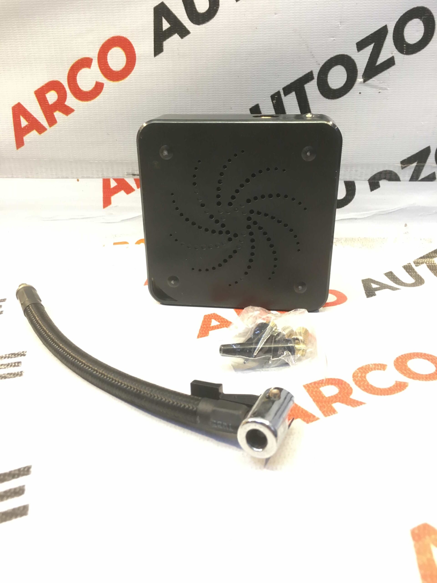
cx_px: 218
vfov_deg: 61.7
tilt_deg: -21.8
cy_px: 292
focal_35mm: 29
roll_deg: -0.1
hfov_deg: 48.2
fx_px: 488
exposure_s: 1/33
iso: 125
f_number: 2.2
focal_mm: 4.15
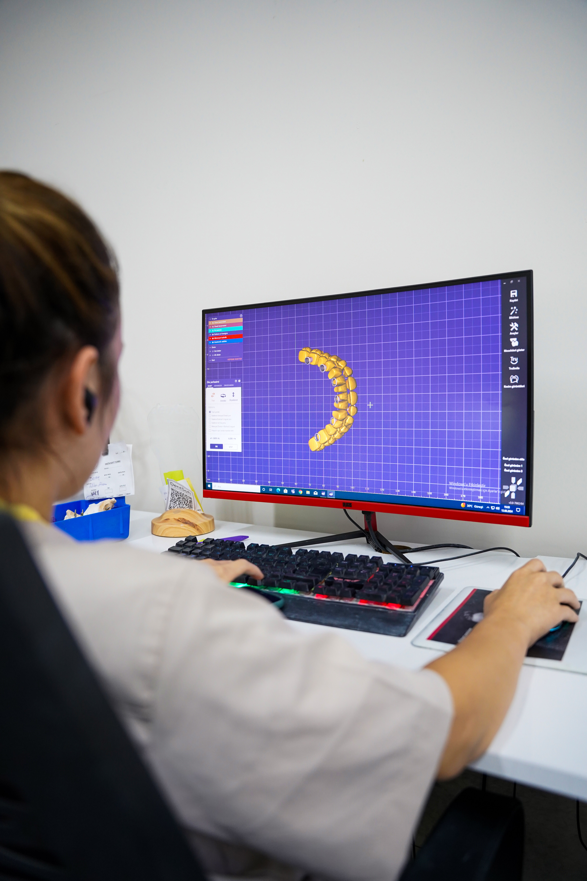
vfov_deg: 73.7
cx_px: 294
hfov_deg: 53.1
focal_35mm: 24
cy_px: 440
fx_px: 587
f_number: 2.8
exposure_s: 1/100
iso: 1250
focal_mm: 24
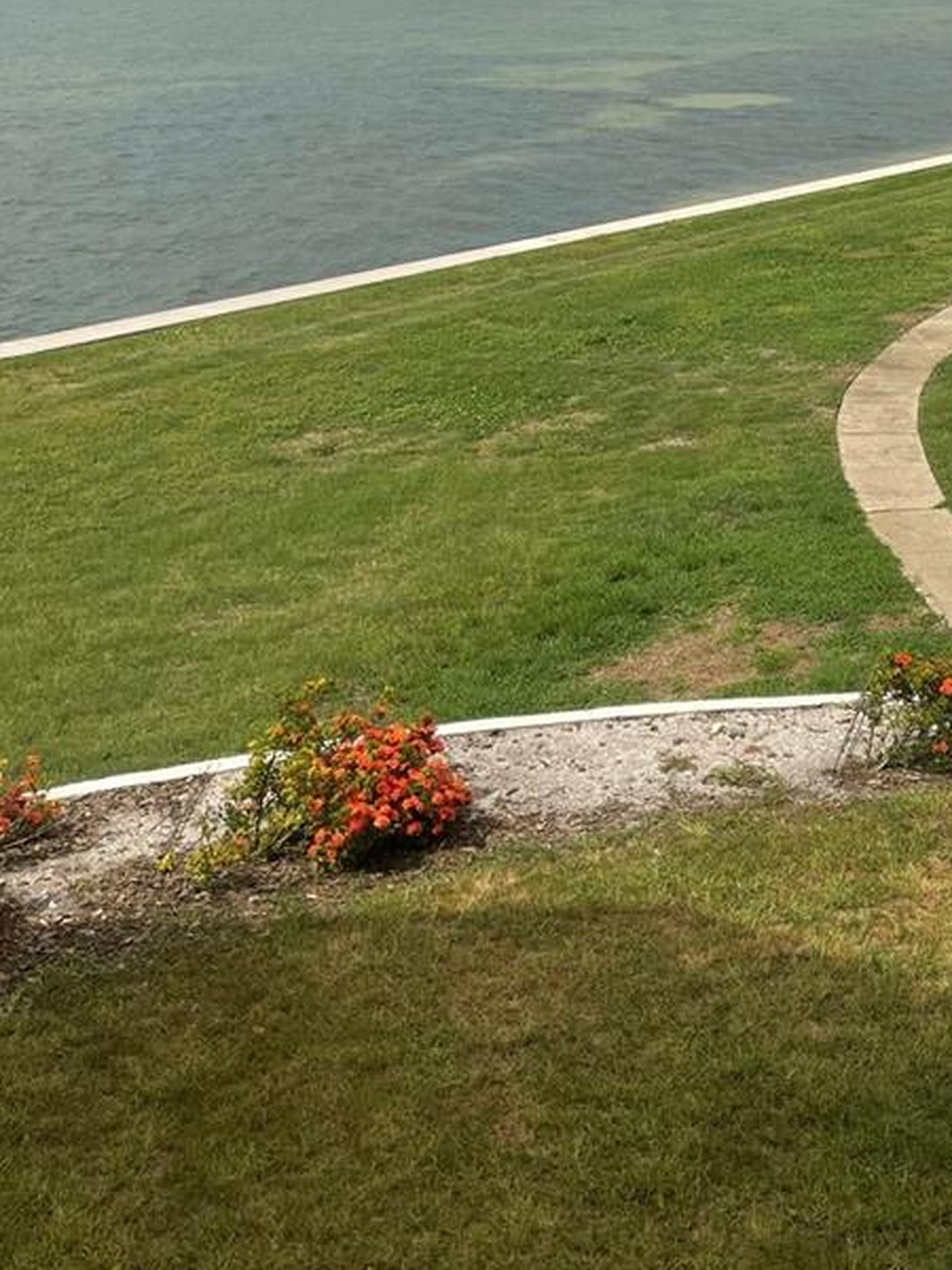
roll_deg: +1.3
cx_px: 814
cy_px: 243
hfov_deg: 27.3
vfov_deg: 35.6
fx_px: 1907
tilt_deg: -8.7
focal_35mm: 52
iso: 32
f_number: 1.6
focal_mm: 4.2
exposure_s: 1/2959
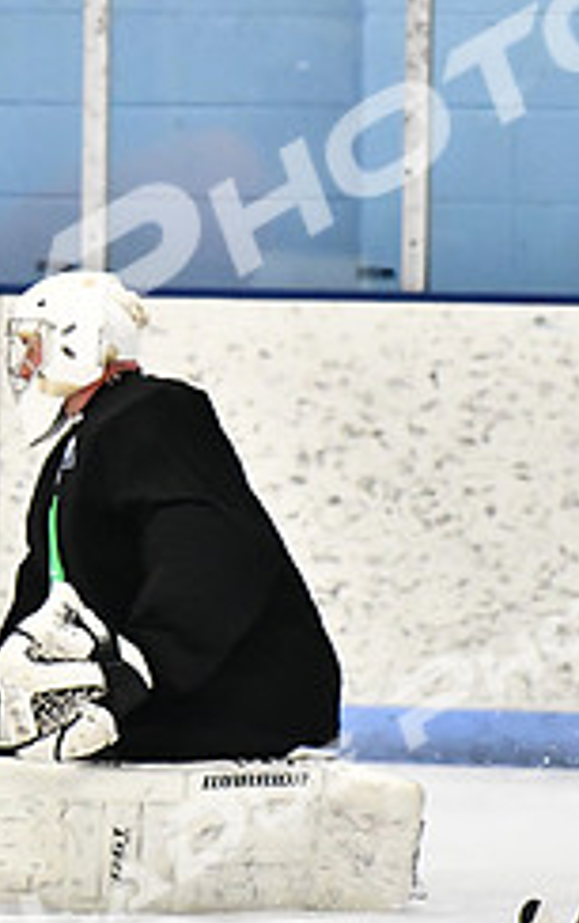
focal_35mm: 690
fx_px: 17380
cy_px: 426
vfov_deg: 3.0
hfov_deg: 1.9
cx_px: -163
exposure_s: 1/1250
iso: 6400
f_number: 2.8
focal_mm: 190
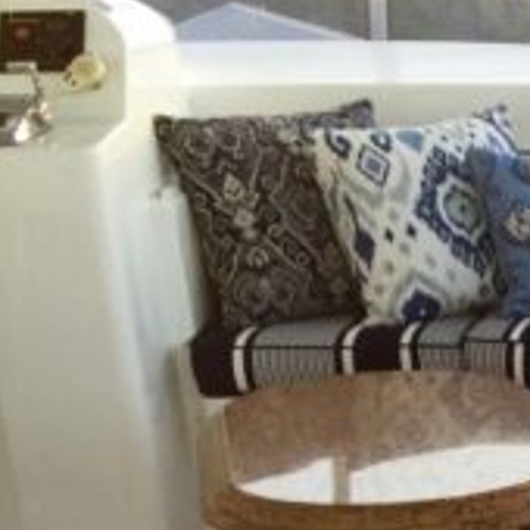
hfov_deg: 12.5
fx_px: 2009
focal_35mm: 116
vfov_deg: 14.5
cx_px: 1169
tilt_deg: -18.1
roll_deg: +0.1
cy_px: 667
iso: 32
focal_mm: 4.15
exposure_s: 1/120
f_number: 2.2
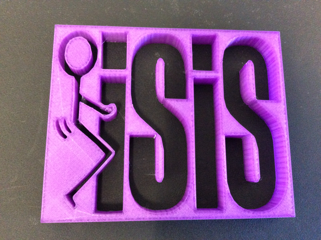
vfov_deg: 44.1
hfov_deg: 56.9
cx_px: 160
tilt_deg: -76.7
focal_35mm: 32
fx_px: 296
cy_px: 120
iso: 400
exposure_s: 1/15
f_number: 2.4
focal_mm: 3.3
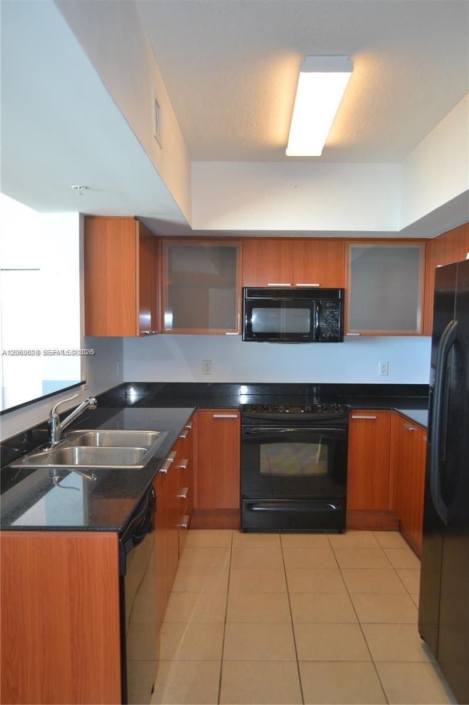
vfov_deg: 62.0
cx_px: 234
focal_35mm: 30
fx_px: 587
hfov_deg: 43.6
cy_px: 352
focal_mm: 20
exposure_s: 1/60
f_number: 3.8
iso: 720
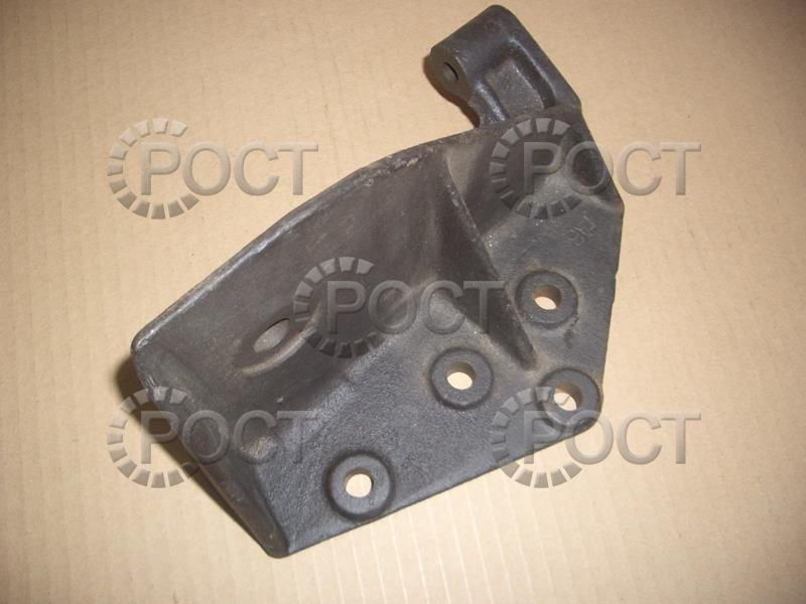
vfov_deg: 40.7
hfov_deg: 52.6
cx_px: 403
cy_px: 302
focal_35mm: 35
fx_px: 815
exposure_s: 1/60
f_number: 2.6
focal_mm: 5.8
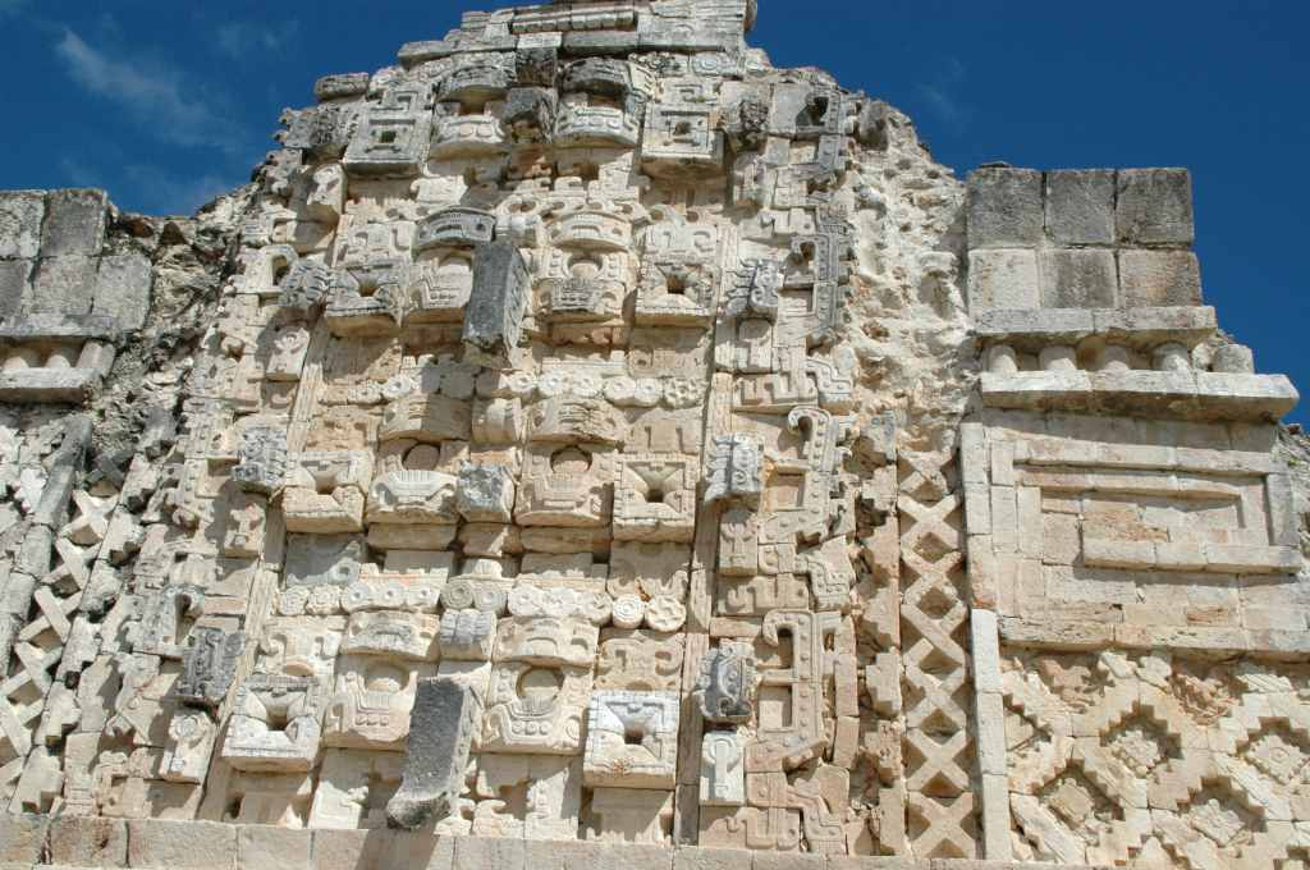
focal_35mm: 38
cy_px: 435
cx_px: 655
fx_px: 1363
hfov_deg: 51.3
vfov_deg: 35.4
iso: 400
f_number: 11
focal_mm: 25
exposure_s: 1/500
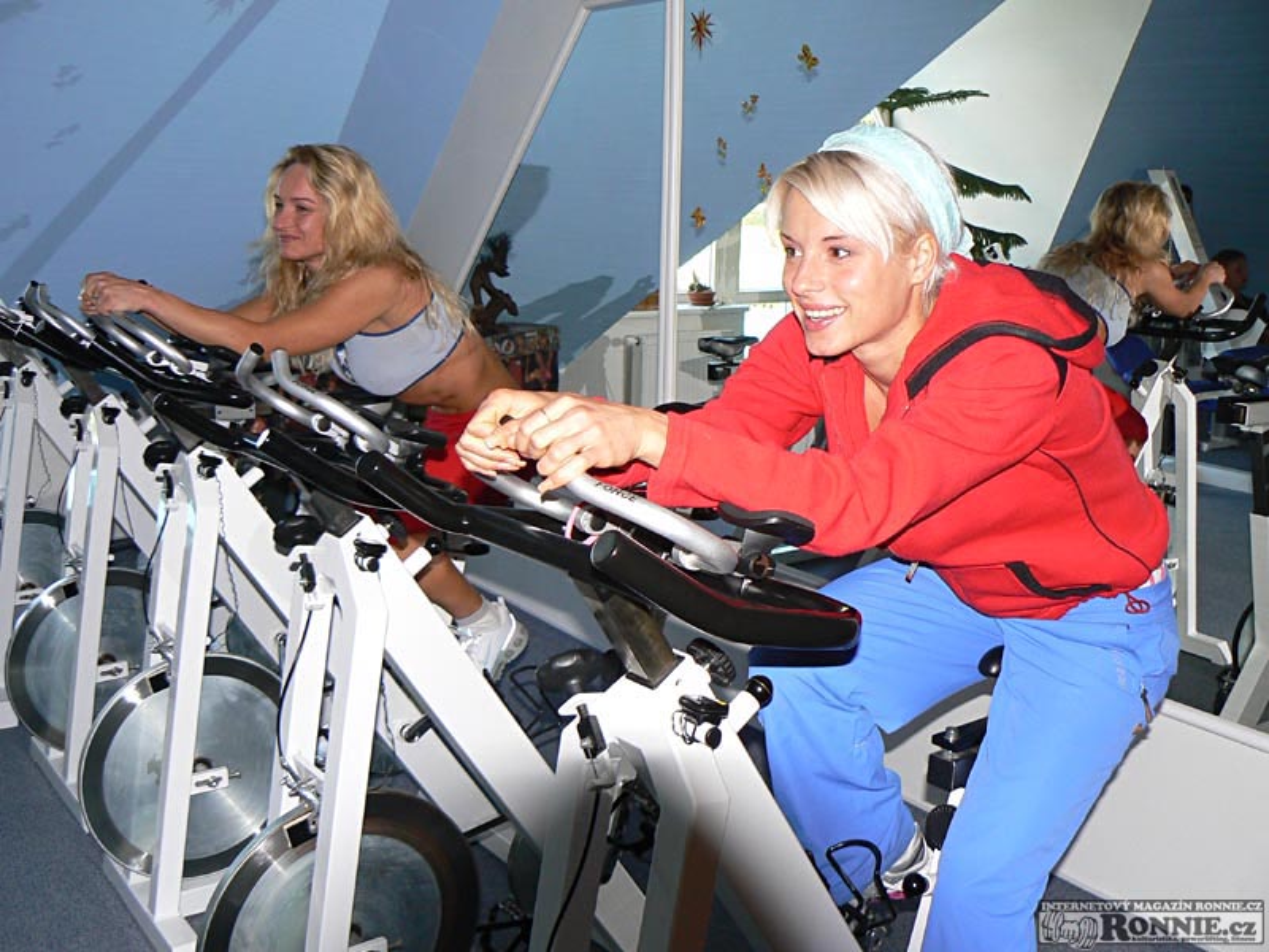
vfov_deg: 39.7
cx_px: 634
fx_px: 1320
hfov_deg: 51.4
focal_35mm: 36
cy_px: 476
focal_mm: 6
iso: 100
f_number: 2.8
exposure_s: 1/60
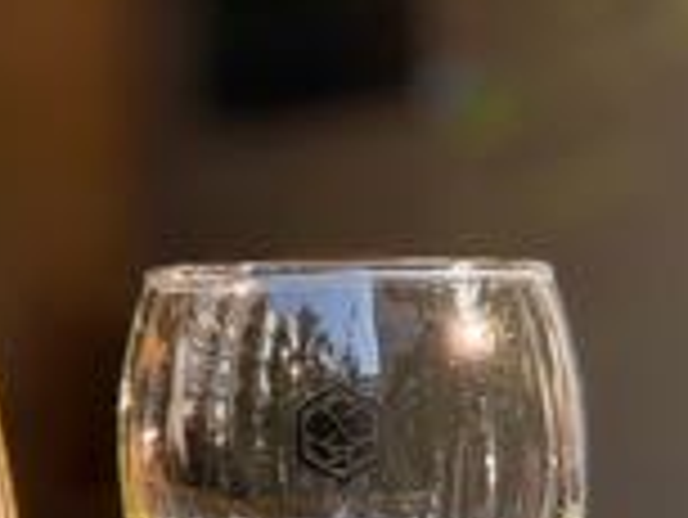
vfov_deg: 5.7
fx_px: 5211
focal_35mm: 262
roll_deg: +1.8
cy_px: 236
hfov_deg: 7.6
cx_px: 351
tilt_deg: +1.3
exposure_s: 1/1027
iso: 80
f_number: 1.78
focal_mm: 6.76
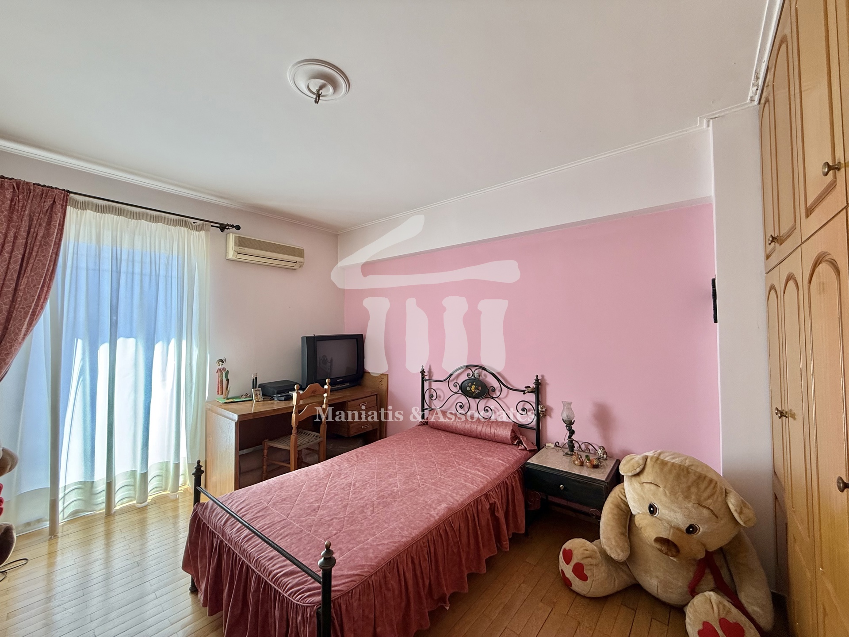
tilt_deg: +1.1
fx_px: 343
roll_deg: -0.4
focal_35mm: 14
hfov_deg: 102.1
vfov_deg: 85.7
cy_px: 318
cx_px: 424
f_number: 2.2
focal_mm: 2.22
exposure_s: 1/99
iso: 100
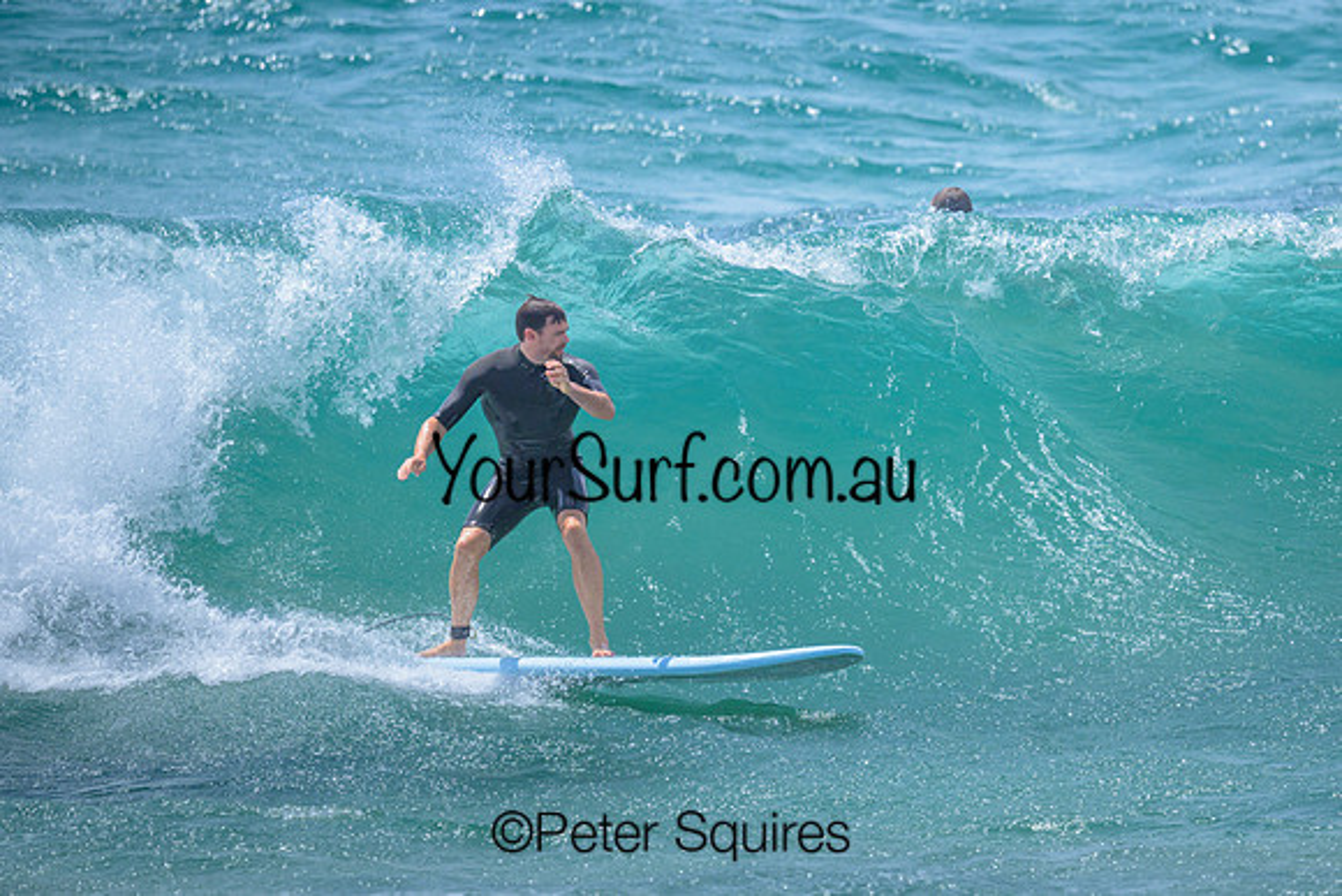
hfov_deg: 1.9
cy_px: 360
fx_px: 41029
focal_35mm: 1100
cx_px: 868
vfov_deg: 1.3
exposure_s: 1/3200
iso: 450
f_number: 6.3
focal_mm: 800
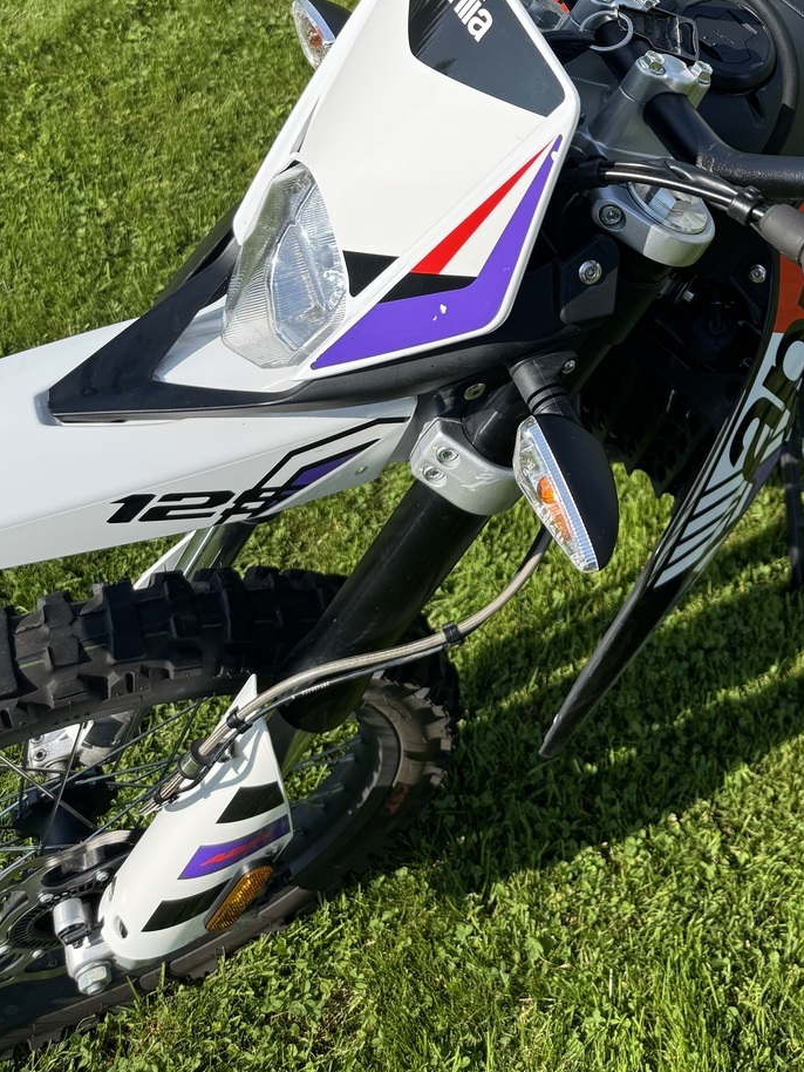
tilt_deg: -40.6
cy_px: 142
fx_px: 1300
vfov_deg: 41.8
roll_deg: -0.4
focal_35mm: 42
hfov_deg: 33.3
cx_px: 655
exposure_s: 1/2415
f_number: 1.78
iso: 80
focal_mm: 6.76
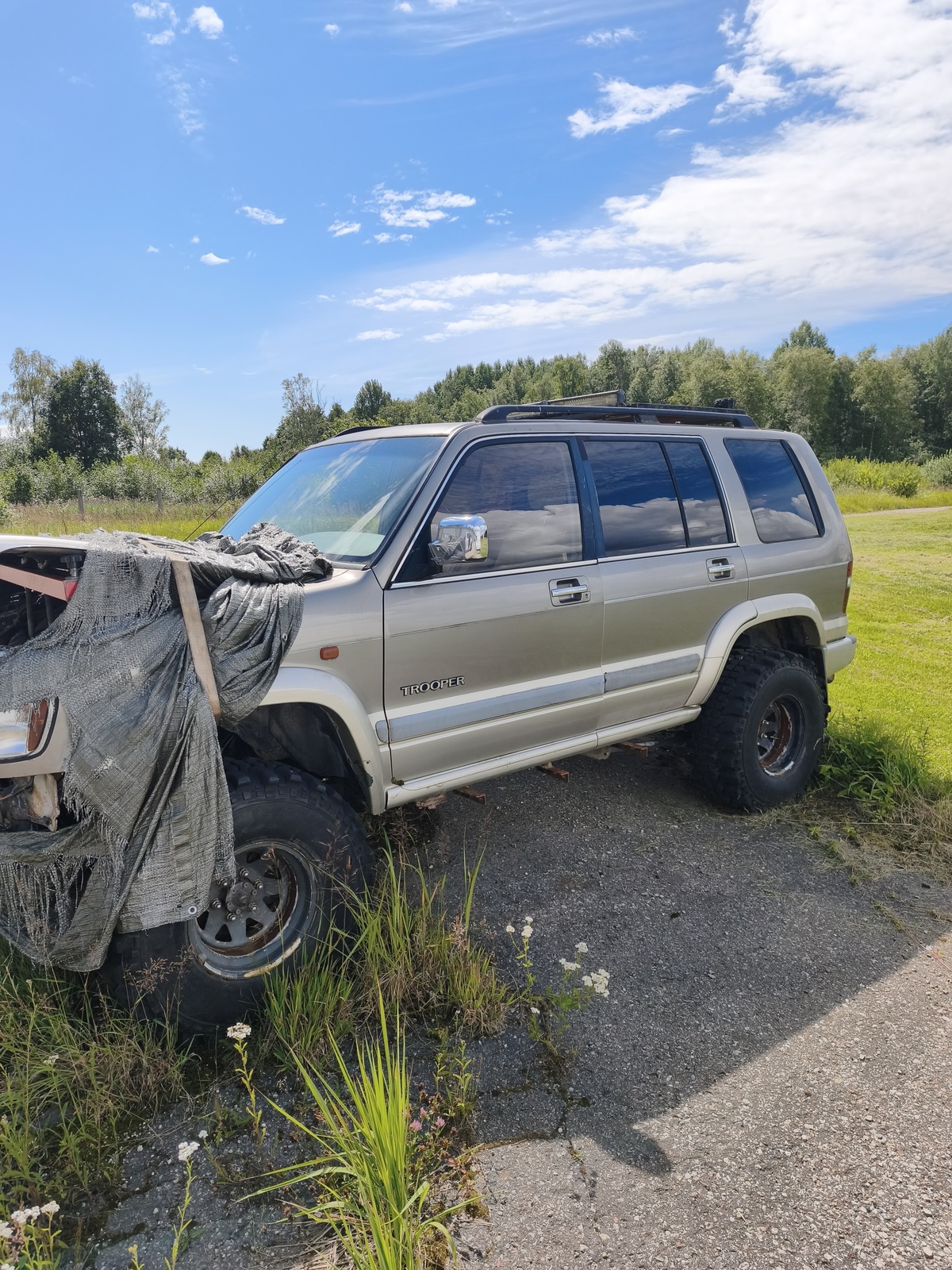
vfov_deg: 73.9
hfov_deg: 58.9
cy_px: 635
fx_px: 843
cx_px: 476
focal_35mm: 23
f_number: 1.62
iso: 50
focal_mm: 6.45
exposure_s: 1/4783
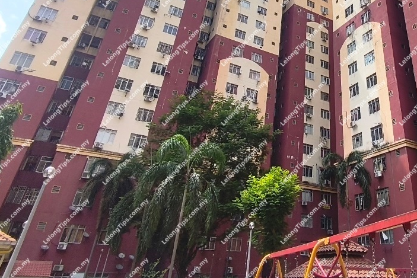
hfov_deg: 58.7
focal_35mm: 28
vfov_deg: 40.5
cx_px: 351
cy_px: -2
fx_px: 324
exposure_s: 1/1867
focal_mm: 1.65
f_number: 2.2
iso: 50
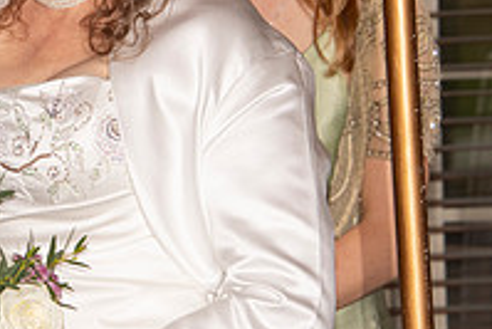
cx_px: 0
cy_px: 80
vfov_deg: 3.5
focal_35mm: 393
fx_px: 5375
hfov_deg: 5.2
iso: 1000
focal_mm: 135
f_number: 9
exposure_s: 1/160
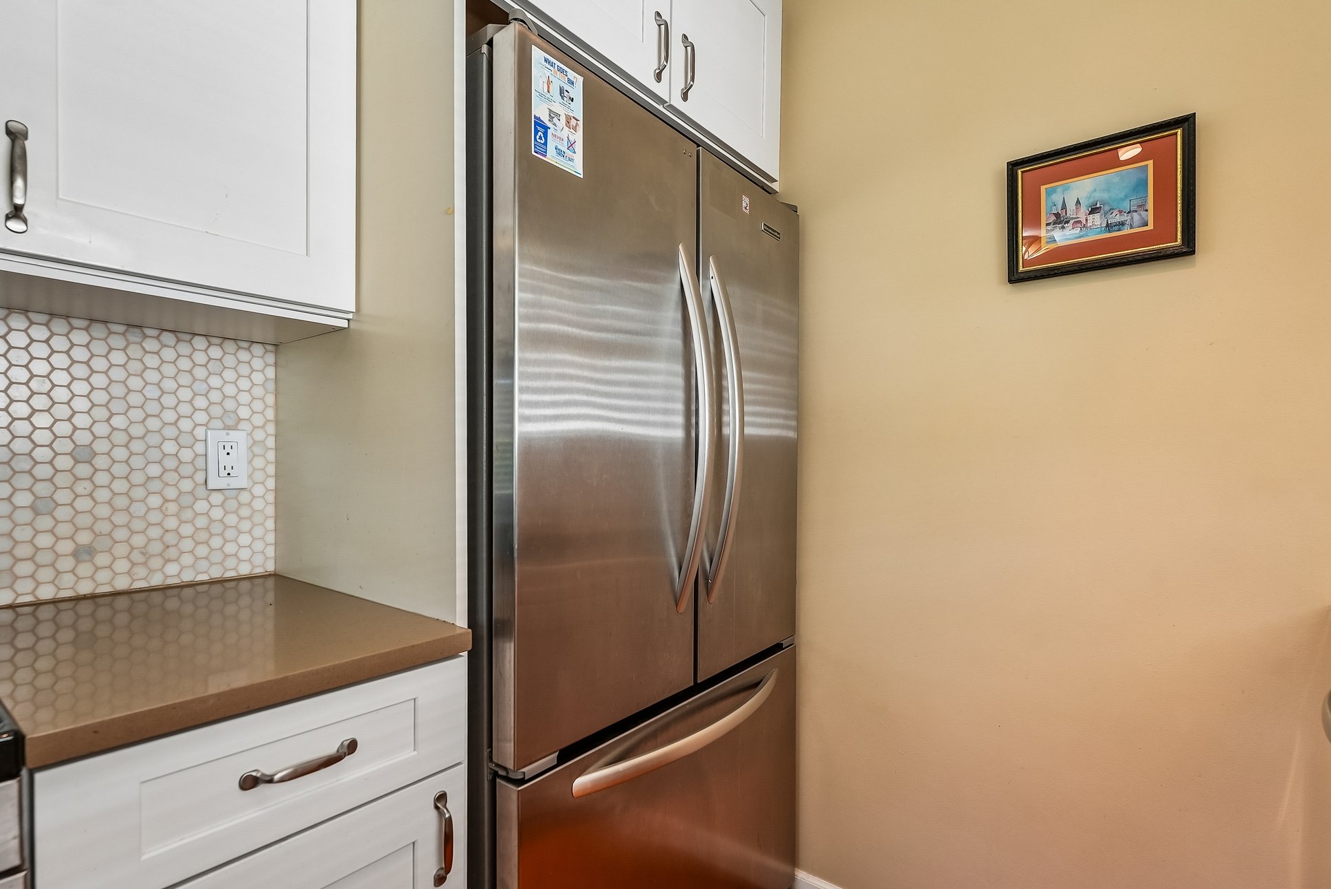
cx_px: 657
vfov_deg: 70.1
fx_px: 633
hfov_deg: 92.9
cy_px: 465
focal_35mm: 17
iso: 640
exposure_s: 1/30
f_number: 7.1
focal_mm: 16.1
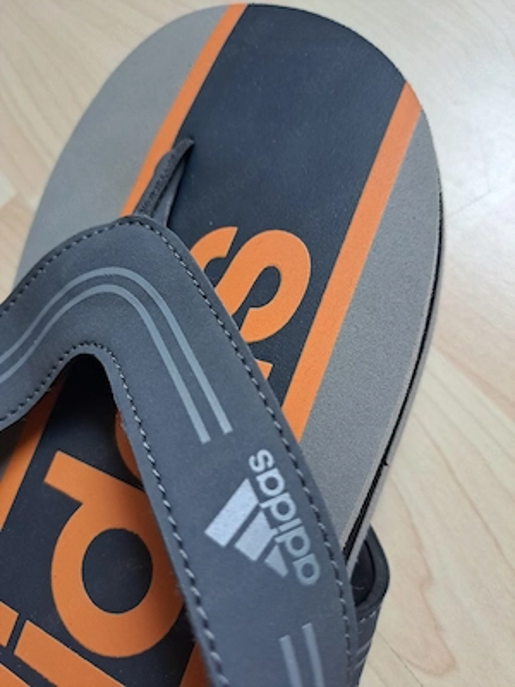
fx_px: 476
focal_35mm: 24
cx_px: 258
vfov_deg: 71.6
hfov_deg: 56.8
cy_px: 344
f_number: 1.8
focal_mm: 5.23
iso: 320
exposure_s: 1/50
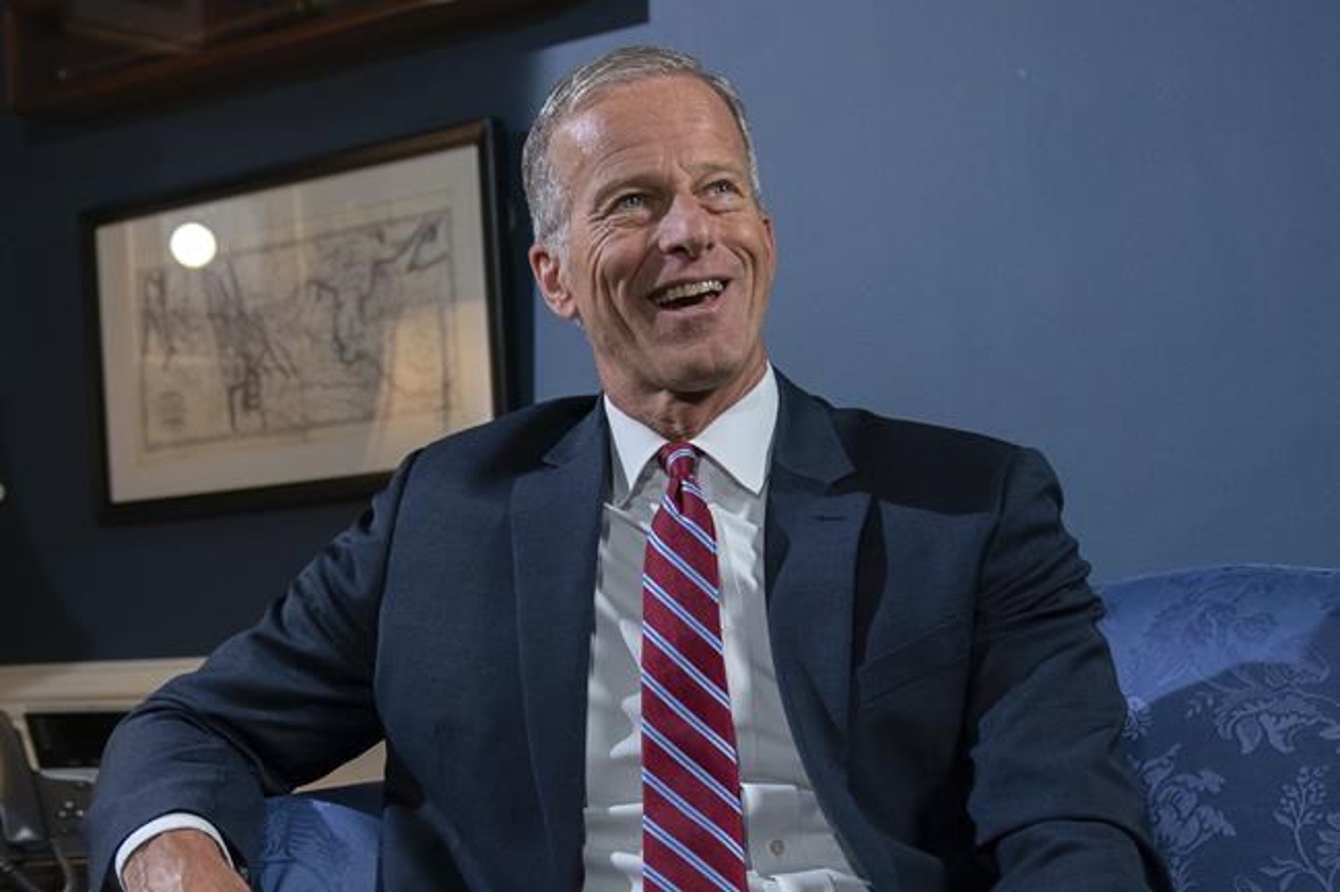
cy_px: 446
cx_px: 670
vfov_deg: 42.3
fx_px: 1154
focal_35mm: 31
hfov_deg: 60.3
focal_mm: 31
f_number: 2.8
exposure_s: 1/320
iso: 2500
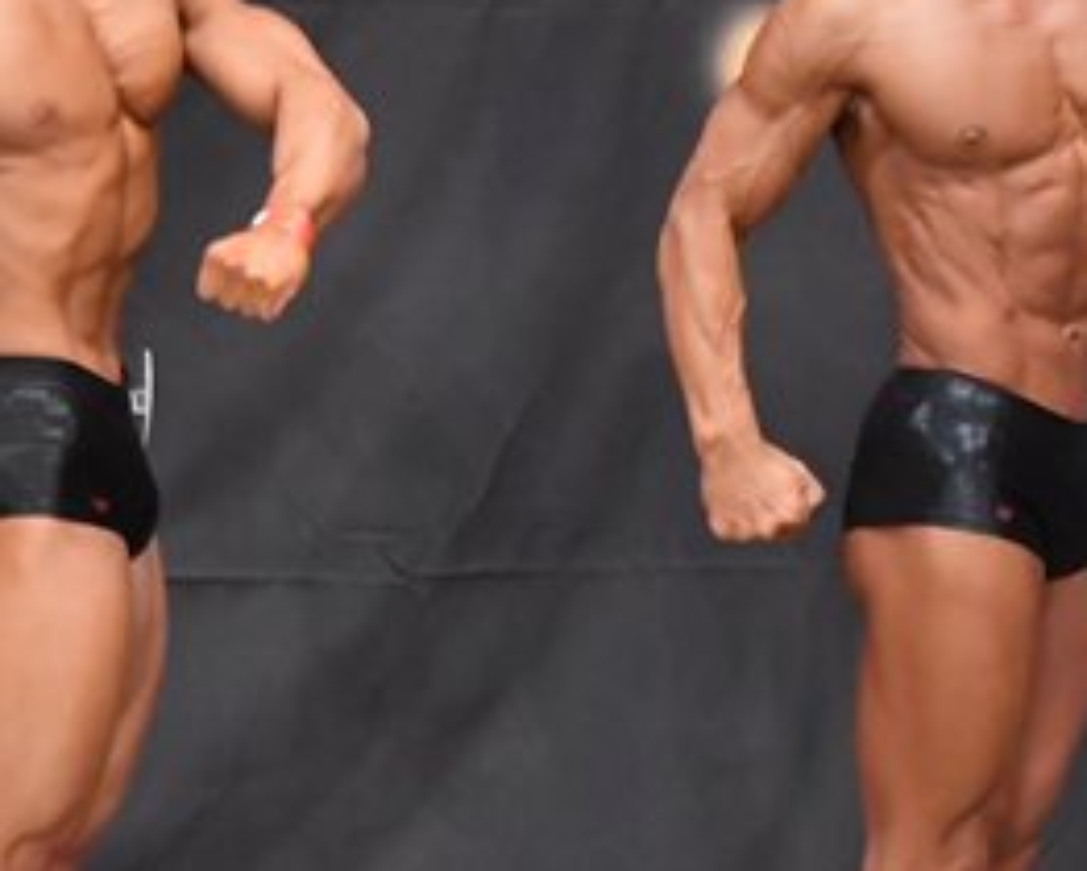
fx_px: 18029
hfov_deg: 3.4
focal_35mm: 560
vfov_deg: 2.8
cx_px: 1135
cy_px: 431
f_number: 5.6
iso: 6400
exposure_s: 1/400
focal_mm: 135
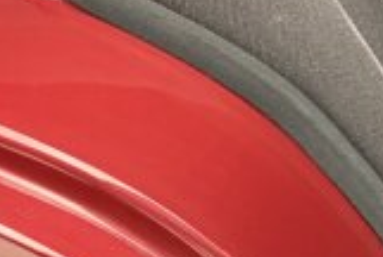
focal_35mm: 99
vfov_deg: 13.0
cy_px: -148
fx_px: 1055
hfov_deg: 18.2
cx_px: 585
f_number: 1.78
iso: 800
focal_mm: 6.76
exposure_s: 1/33
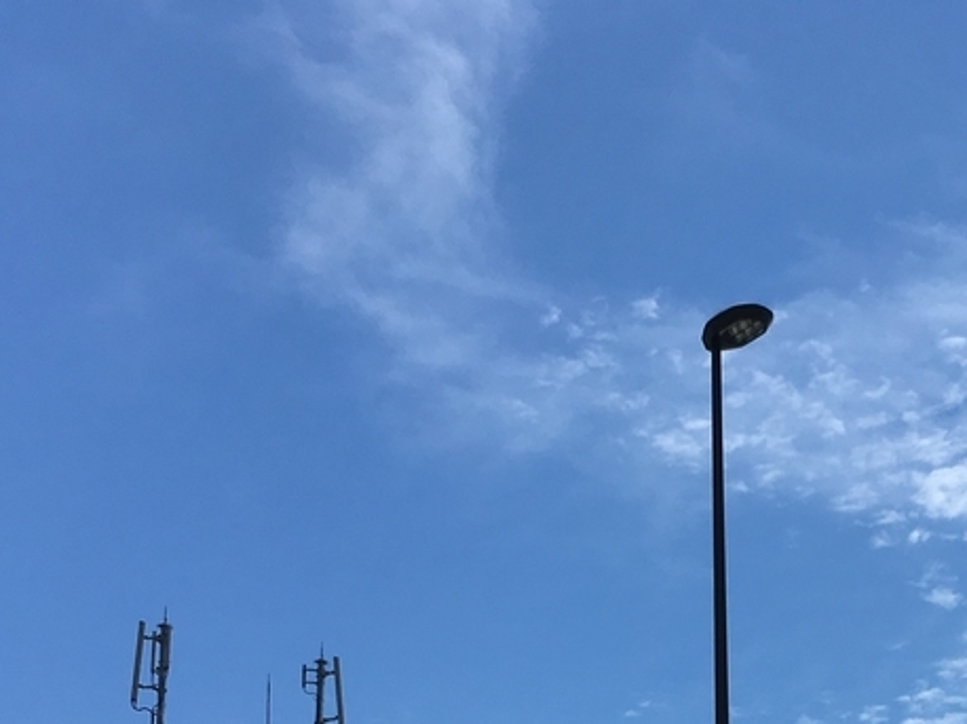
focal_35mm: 76
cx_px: 764
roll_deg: +1.3
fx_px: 2122
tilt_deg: +12.5
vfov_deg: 18.2
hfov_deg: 25.3
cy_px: 912
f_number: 2.2
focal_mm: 4.15
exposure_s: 1/3344
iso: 25
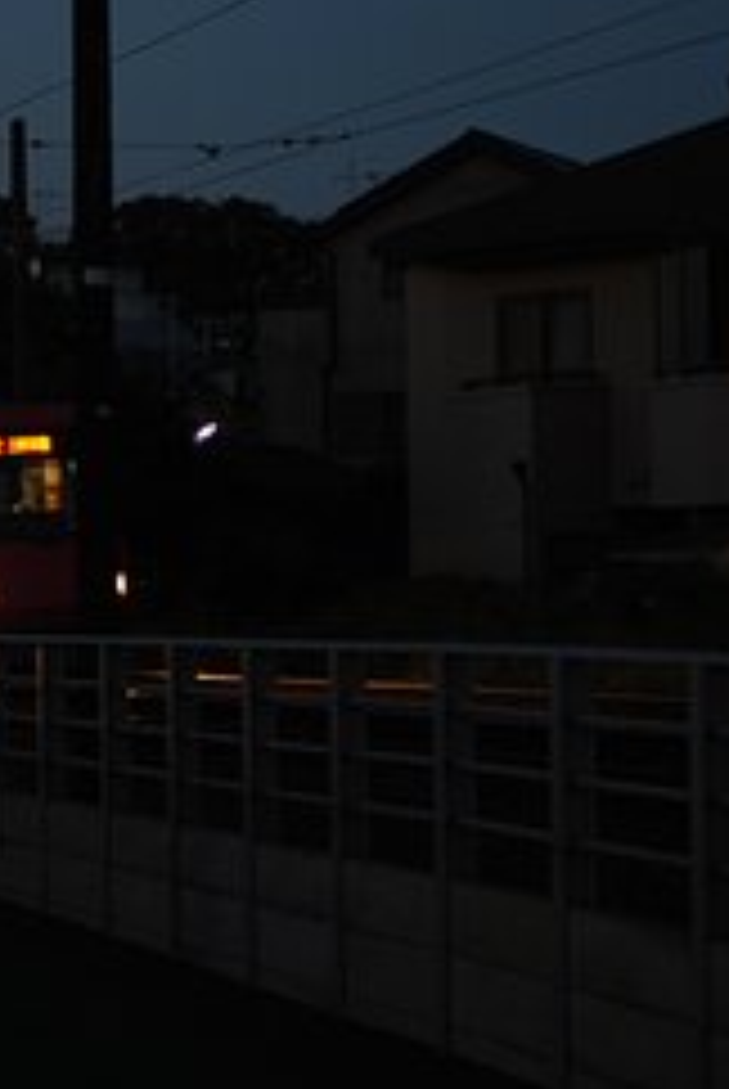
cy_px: 443
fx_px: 3846
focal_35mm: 127
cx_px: -94
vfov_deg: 16.1
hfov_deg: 10.7
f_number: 2
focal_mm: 40
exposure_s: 1/25
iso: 100
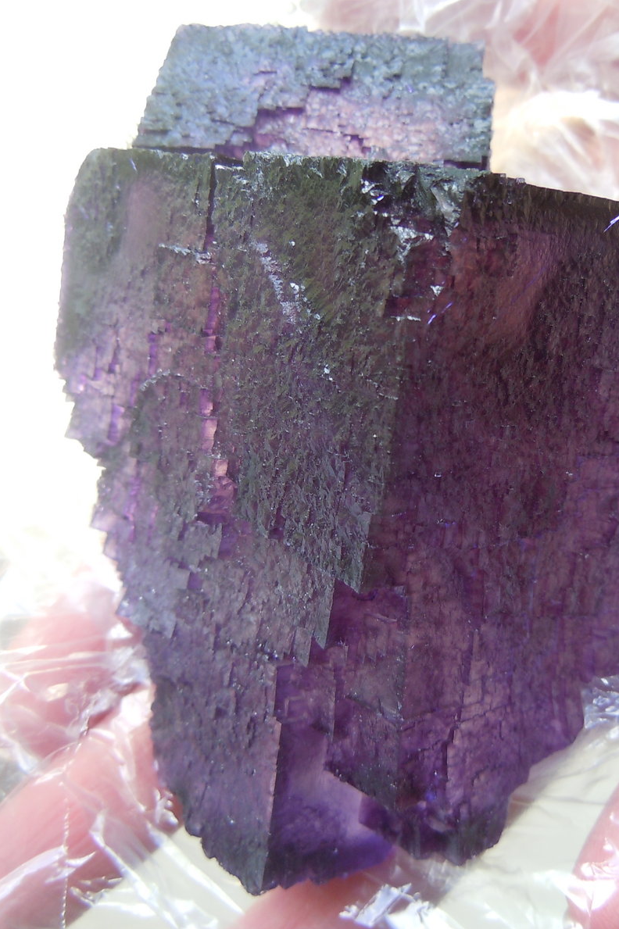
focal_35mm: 42
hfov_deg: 31.7
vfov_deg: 46.4
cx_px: 383
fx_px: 1084
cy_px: 468
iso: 100
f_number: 3.5
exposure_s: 1/60
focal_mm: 5.4
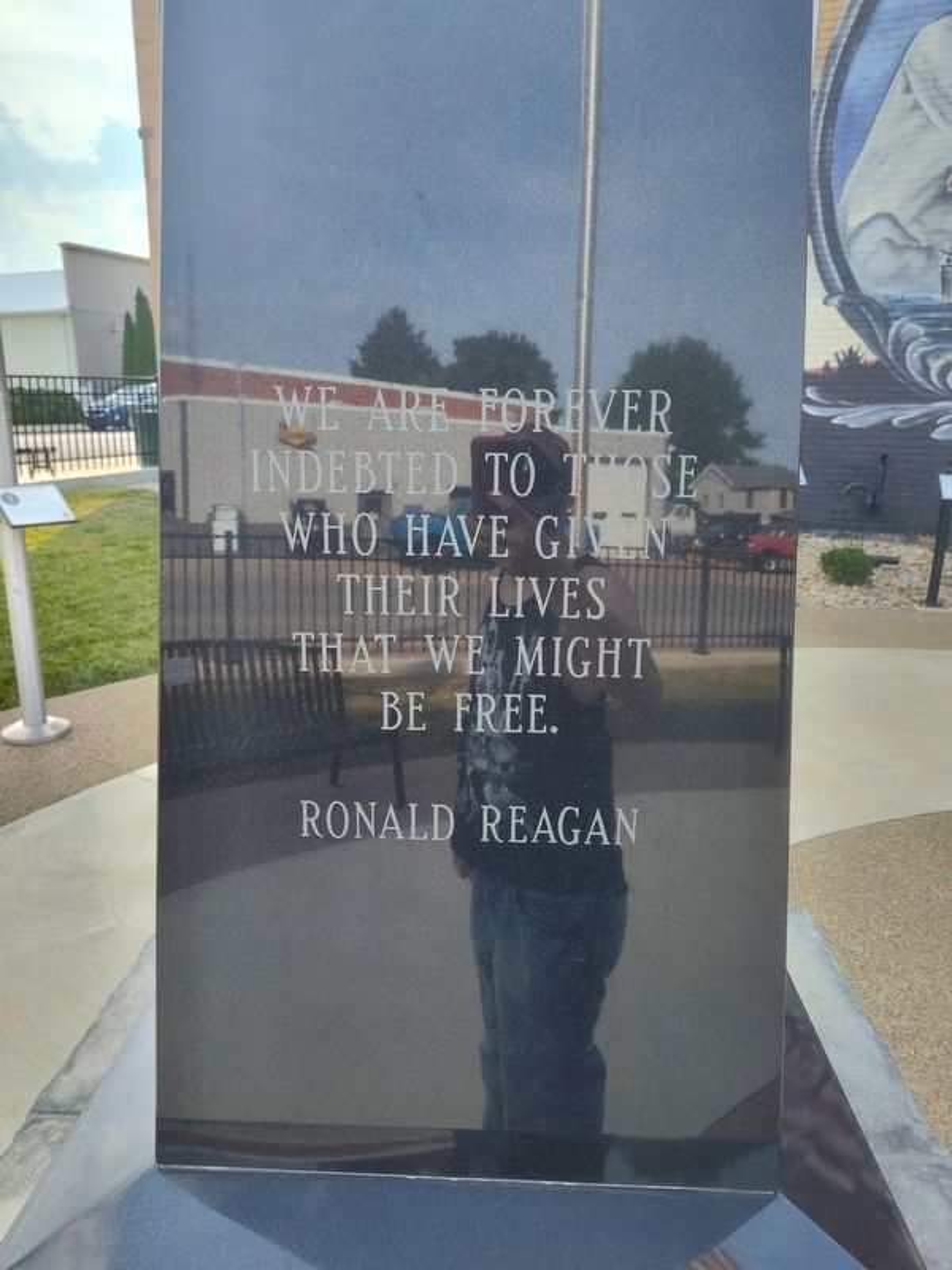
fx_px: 843
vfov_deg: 73.9
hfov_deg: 58.9
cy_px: 635
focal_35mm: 23
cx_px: 476
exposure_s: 1/339
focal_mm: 5.56
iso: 100
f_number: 1.8
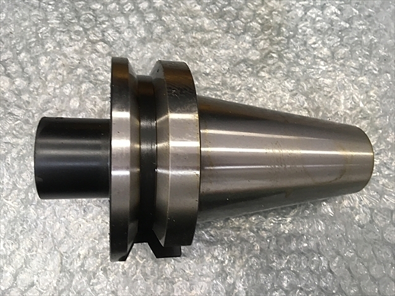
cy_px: 148
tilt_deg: -80.0
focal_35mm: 29
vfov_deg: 48.2
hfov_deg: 61.7
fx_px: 331
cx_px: 198
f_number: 2.2
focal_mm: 4.15
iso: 64
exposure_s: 1/30
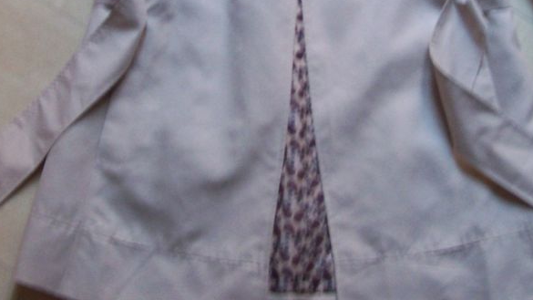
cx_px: 240
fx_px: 947
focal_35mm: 67
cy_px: 0
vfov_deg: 17.6
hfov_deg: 31.4
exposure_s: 1/15.5
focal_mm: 6
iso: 160
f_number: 2.7
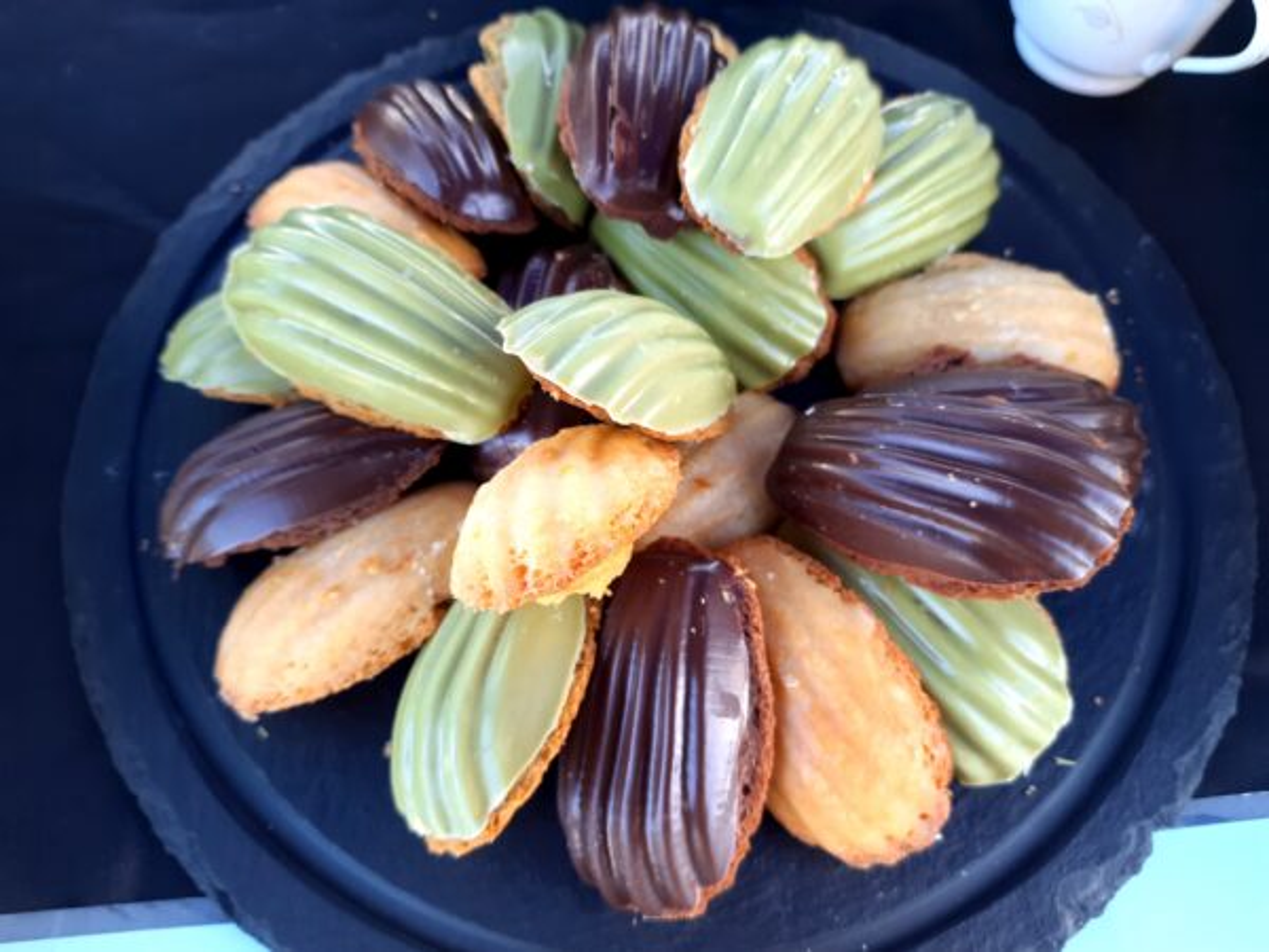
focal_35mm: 24
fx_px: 880
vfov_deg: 56.8
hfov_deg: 71.6
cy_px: 476
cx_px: 634
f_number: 1.8
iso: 25
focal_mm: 5.23
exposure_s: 1/33
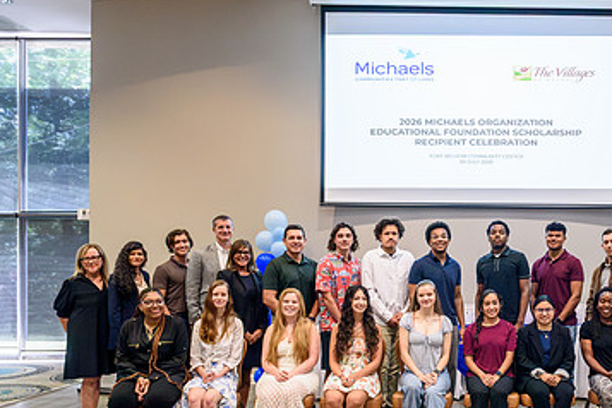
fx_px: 663
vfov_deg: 33.9
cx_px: 473
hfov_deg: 47.3
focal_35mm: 39
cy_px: 272
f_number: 5
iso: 3200
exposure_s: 1/160
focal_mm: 24
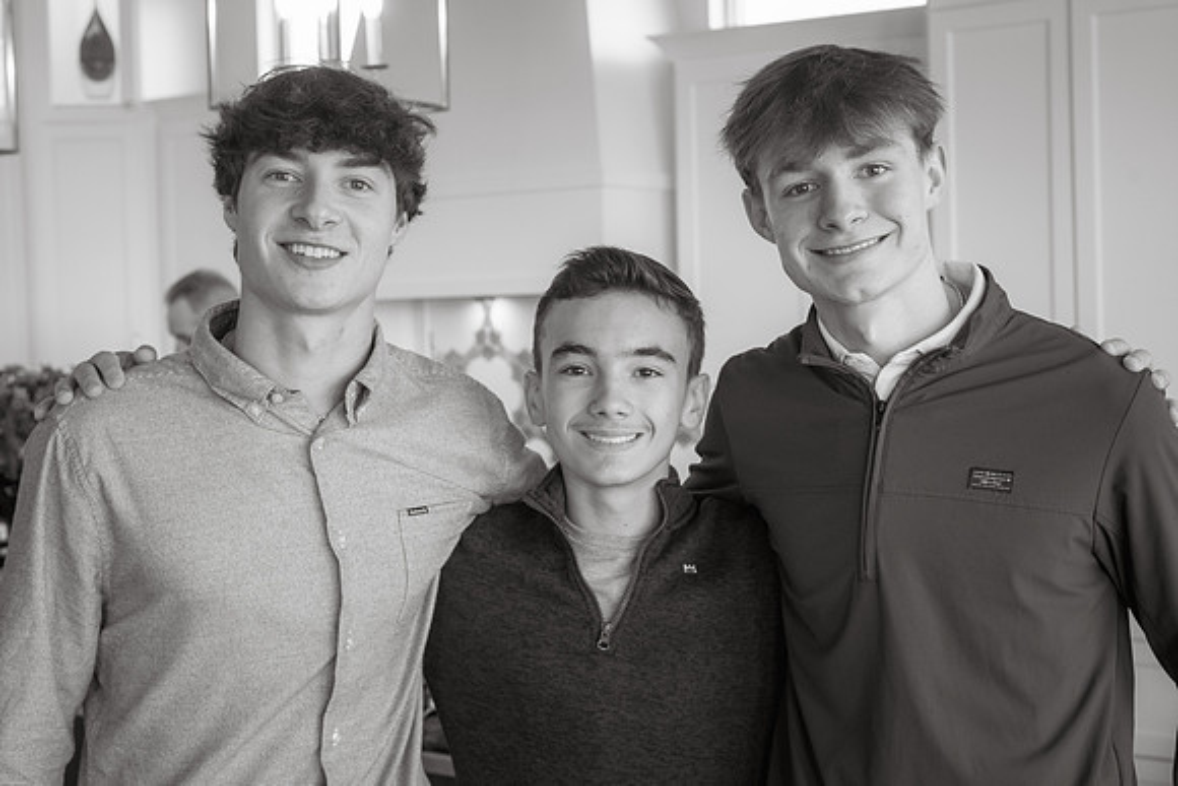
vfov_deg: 24.9
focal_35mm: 54
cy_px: 358
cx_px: 589
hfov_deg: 36.6
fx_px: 1782
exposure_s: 1/80
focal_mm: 50
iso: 1250
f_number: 6.3
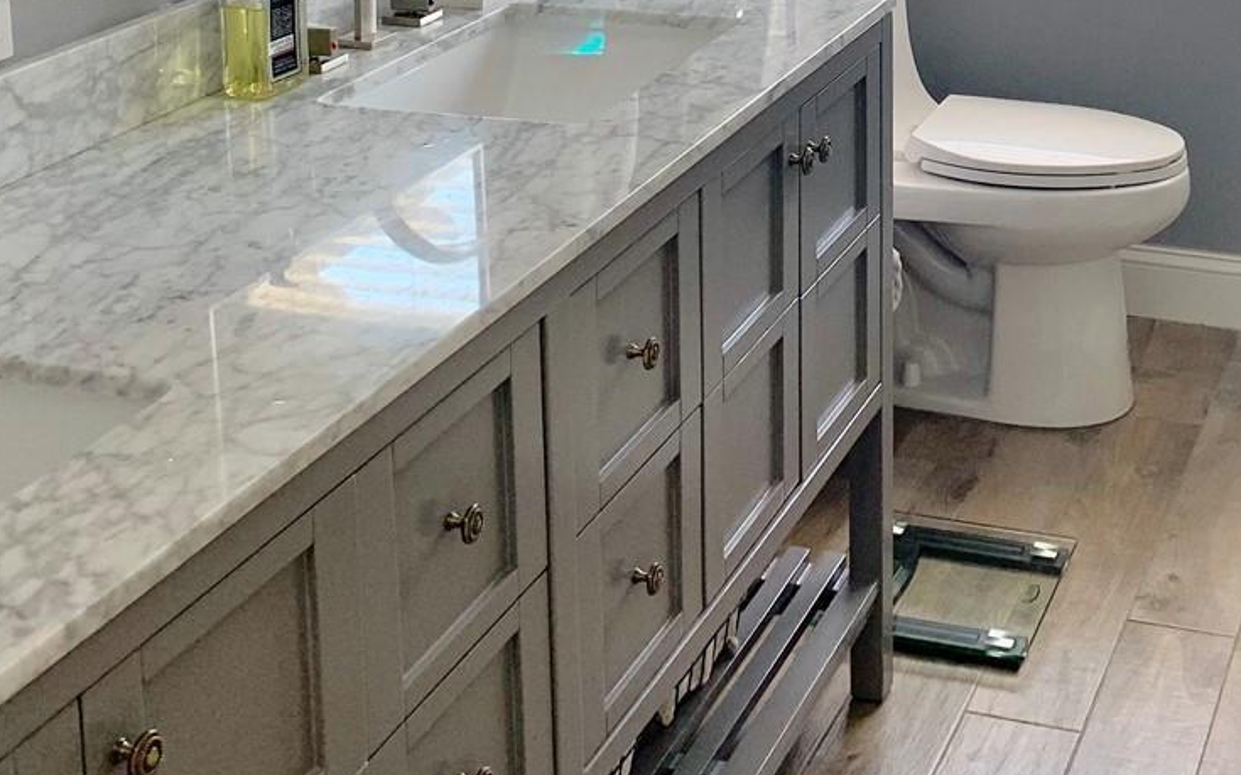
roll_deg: -0.4
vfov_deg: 20.2
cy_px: -160
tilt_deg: -9.6
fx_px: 2029
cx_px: 924
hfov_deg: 33.4
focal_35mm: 60
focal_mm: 4.25
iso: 40
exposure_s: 1/121
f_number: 1.8
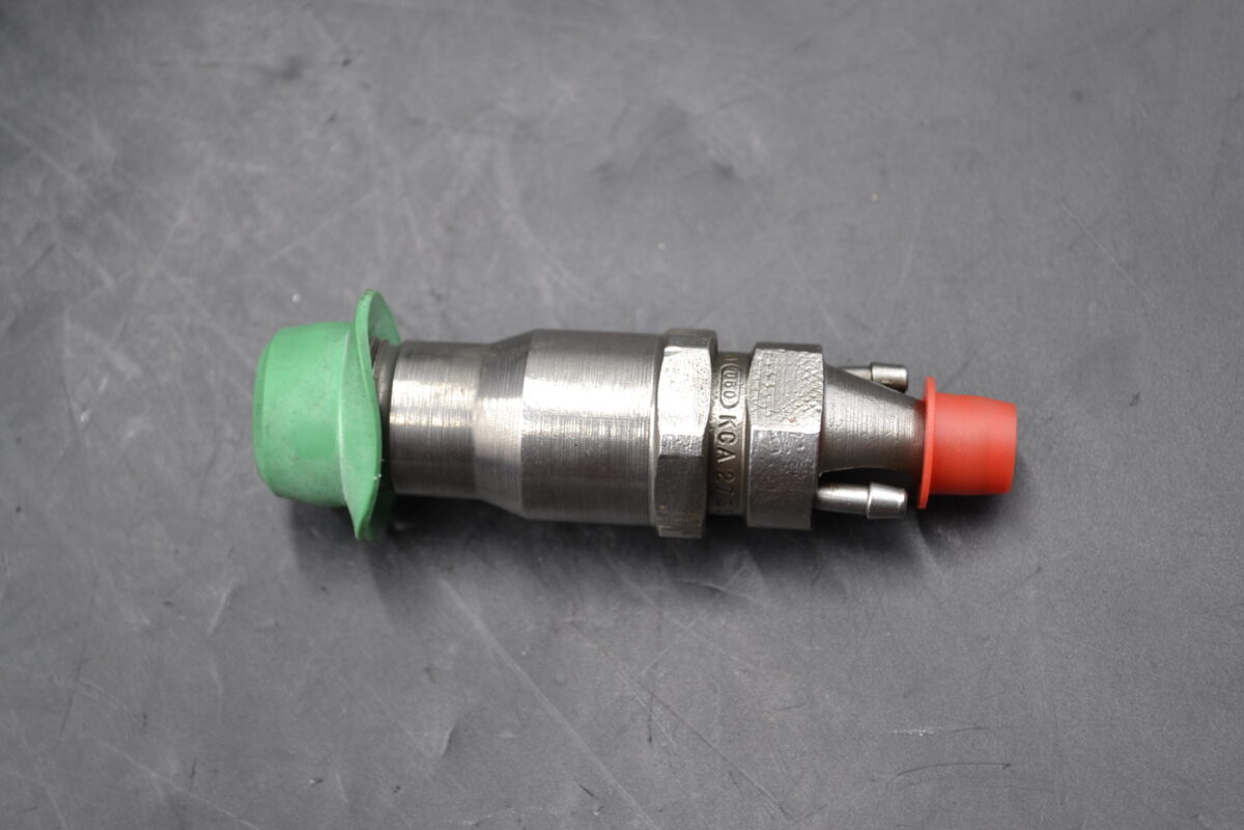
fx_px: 2280
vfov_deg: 20.6
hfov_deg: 30.5
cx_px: 622
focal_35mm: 66
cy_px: 415
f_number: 5.3
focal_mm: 44
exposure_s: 1/50
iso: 400
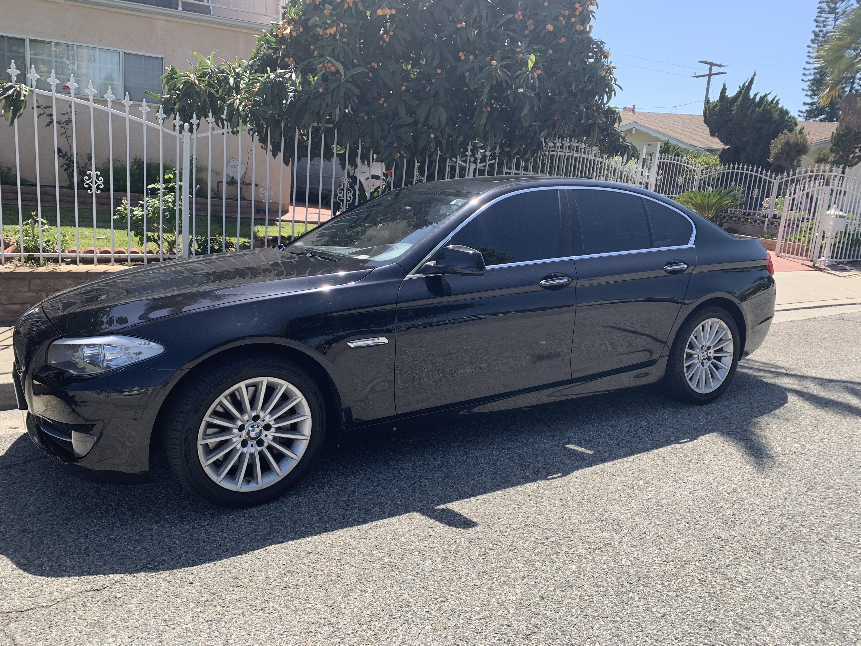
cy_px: 323
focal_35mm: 26
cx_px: 430
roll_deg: -5.1
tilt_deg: -10.8
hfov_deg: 67.3
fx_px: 647
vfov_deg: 53.1
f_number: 1.8
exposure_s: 1/1124
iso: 25
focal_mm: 4.25
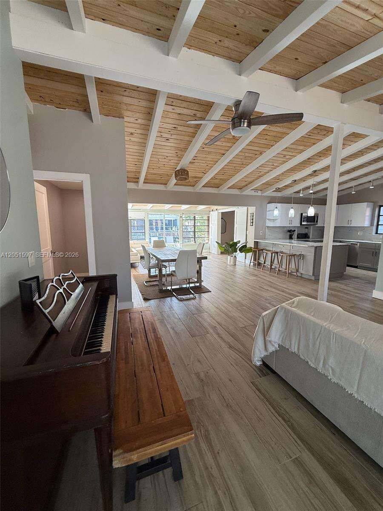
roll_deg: -2.4
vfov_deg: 102.1
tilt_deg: -4.1
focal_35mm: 14
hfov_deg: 85.7
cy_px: 256
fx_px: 207
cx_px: 192
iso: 64
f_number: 2.2
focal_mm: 2.22
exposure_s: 1/126
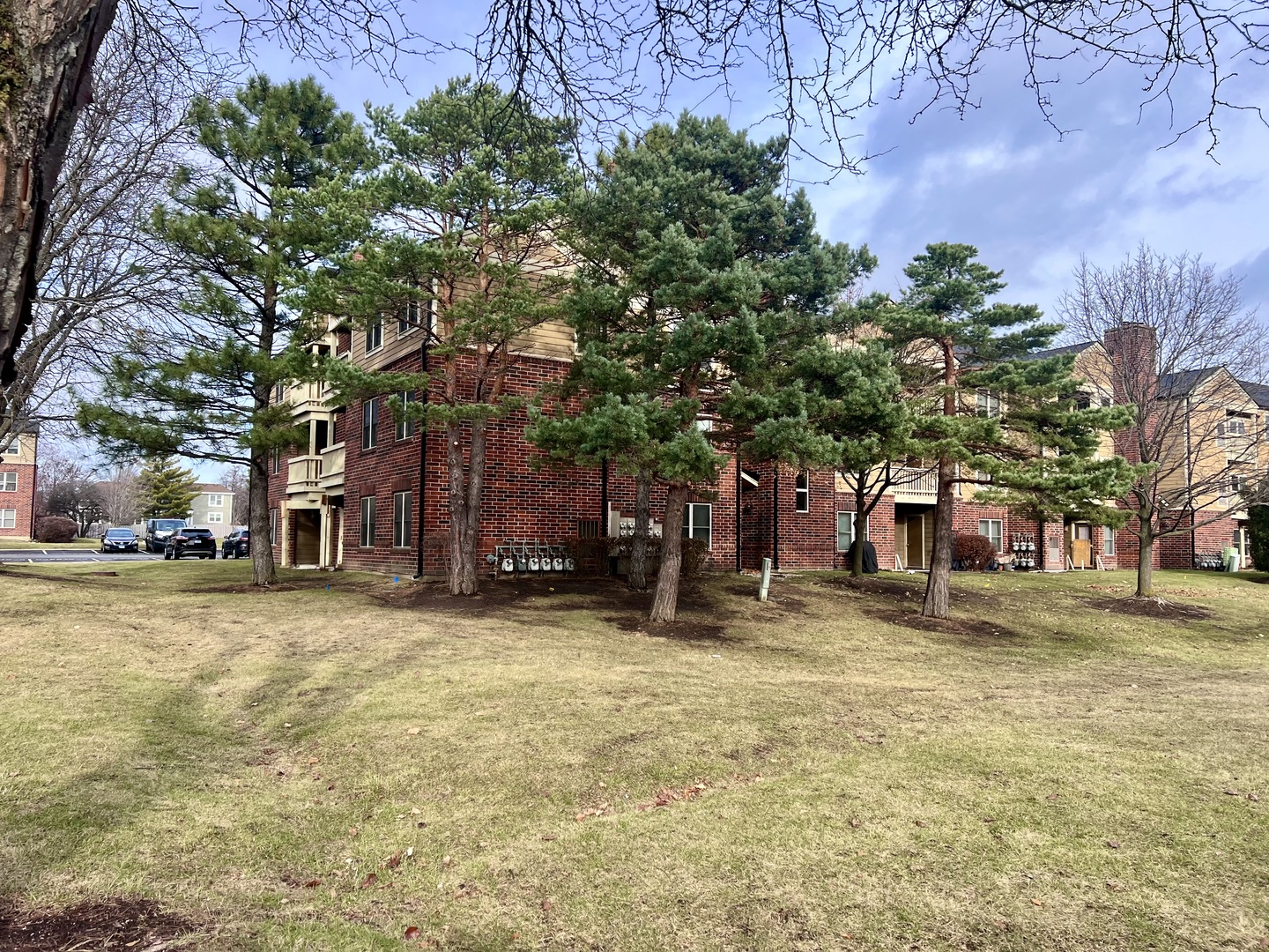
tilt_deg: +3.3
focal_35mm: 26
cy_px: 476
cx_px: 634
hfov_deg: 67.3
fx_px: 953
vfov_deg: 53.1
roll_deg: -0.5
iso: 50
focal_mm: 5.7
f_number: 1.5
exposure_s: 1/1124
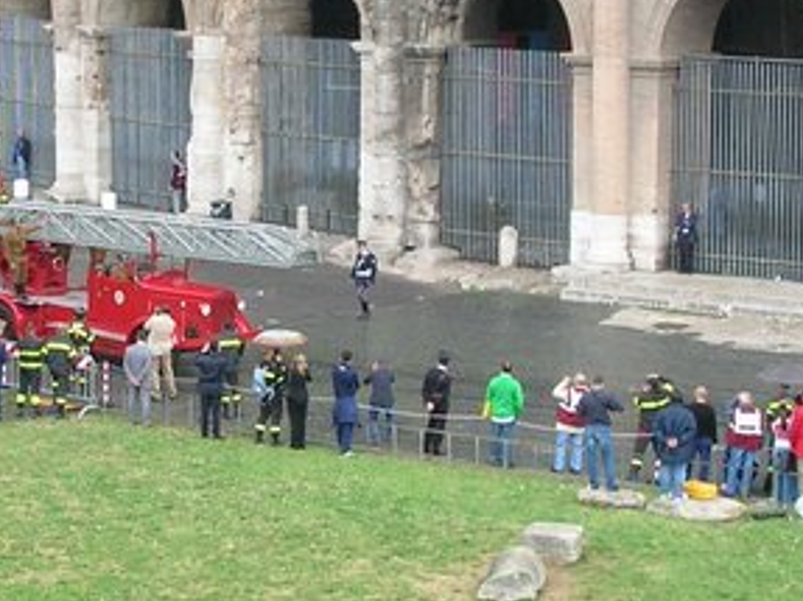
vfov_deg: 12.1
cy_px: 268
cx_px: 319
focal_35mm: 122
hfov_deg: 16.1
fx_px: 2829
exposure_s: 1/126
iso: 50
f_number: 3
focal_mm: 5.8
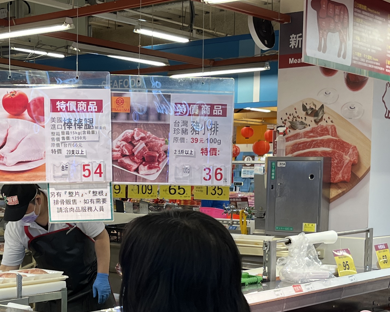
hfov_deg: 26.6
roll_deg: -1.3
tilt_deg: -5.5
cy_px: 238
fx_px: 820
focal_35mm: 71
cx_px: 124
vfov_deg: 21.4
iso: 50
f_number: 1.6
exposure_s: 1/120
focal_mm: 5.1
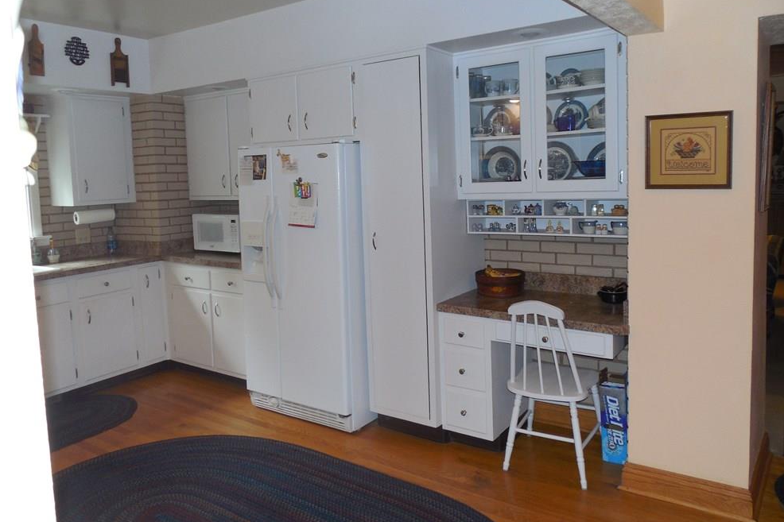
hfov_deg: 67.4
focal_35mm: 27
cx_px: 390
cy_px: 223
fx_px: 588
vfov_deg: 47.8
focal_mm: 4.5
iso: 200
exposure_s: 1/25
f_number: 3.3
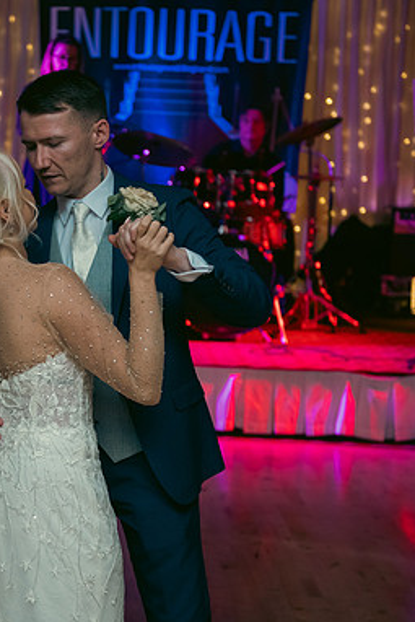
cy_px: 313
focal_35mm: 85
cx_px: -3
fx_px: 1468
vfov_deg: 23.9
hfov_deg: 15.8
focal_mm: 56
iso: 800
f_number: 3.5
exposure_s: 1/160
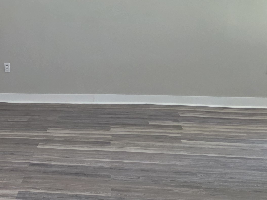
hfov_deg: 21.2
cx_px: -36
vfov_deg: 17.0
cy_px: 126
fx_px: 671
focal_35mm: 87
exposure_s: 1/120
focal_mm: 6.3
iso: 400
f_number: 1.7
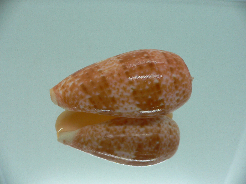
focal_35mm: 35
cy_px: 92
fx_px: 249
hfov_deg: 52.6
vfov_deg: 40.7
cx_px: 123
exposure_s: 1/60
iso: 100
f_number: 2.8
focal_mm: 4.6
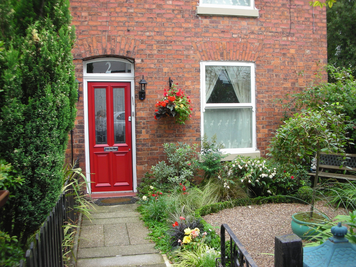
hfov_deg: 52.6
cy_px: 134
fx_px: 360
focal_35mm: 35
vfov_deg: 40.7
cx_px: 178
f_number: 3
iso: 50
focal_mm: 5.8
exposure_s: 1/24.2
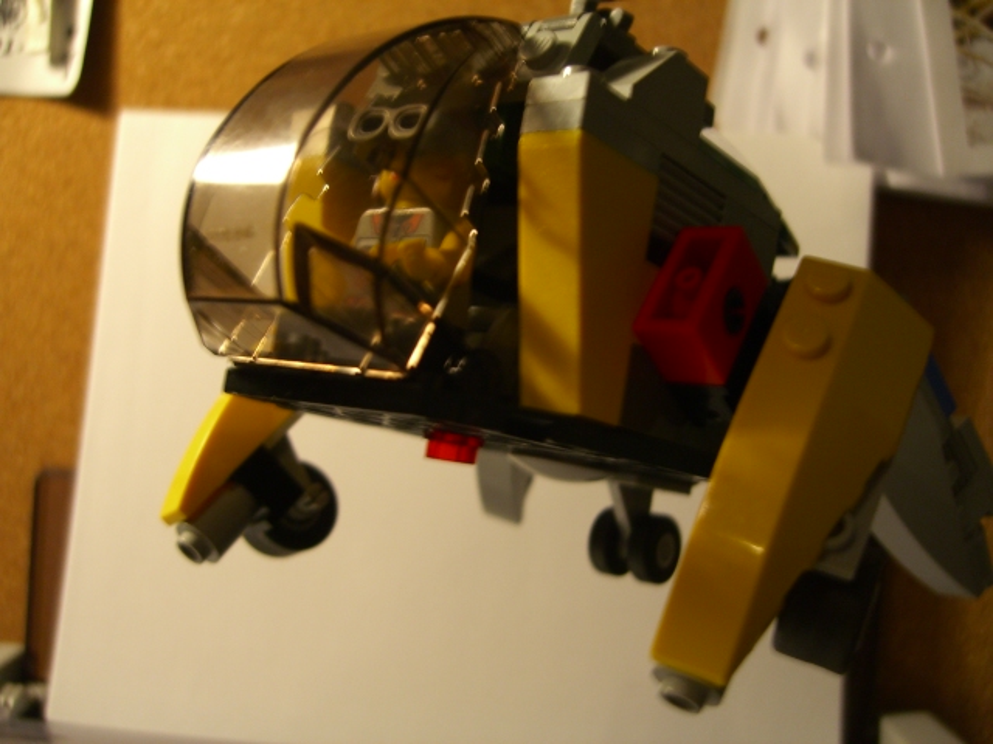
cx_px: 496
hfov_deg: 49.0
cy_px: 372
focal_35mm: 38
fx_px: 1090
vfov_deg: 37.7
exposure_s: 1/20
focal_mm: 7.9
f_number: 2.8
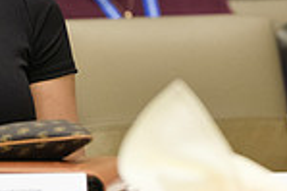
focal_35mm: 838
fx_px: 6673
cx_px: 279
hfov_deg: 2.5
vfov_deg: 1.6
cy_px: -70
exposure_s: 1/160
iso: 3200
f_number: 2.8
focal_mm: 140
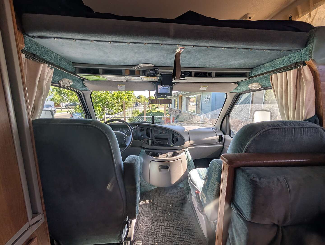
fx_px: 113
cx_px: 162
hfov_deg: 110.5
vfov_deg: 94.6
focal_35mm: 12
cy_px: 122
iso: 54
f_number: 1.7
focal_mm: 2.02
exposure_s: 1/338
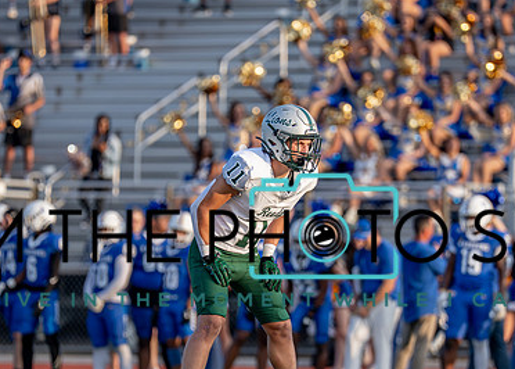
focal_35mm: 462
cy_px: 239
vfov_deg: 3.1
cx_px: 287
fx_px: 6760
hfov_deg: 4.4
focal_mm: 200
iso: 320
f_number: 2.8
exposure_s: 1/2000
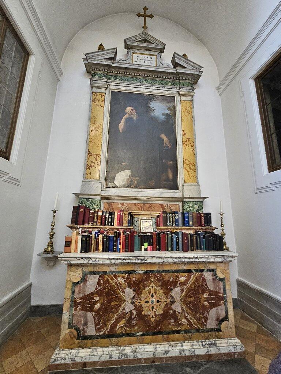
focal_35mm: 13
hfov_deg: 89.9
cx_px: 140
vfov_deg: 106.2
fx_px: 141
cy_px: 187
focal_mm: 2.2
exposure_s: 1/29.7
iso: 640
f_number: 2.2
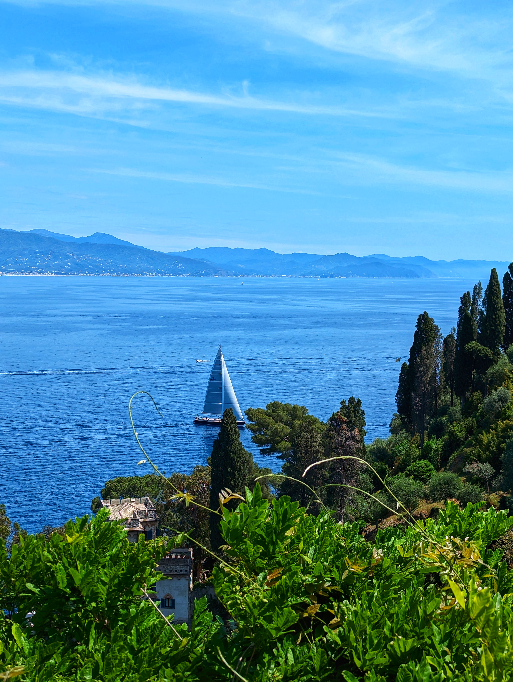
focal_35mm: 48
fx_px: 946
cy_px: 341
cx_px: 256
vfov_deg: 39.6
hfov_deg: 30.3
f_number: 1.85
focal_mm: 6.81
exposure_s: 1/2169
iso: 51
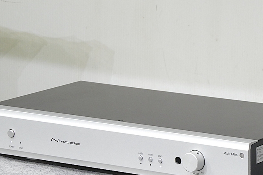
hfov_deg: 9.2
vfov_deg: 6.2
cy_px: 128
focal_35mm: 223
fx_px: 1629
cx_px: 160
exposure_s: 1/6
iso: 200
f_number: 5.4
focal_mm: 25.6
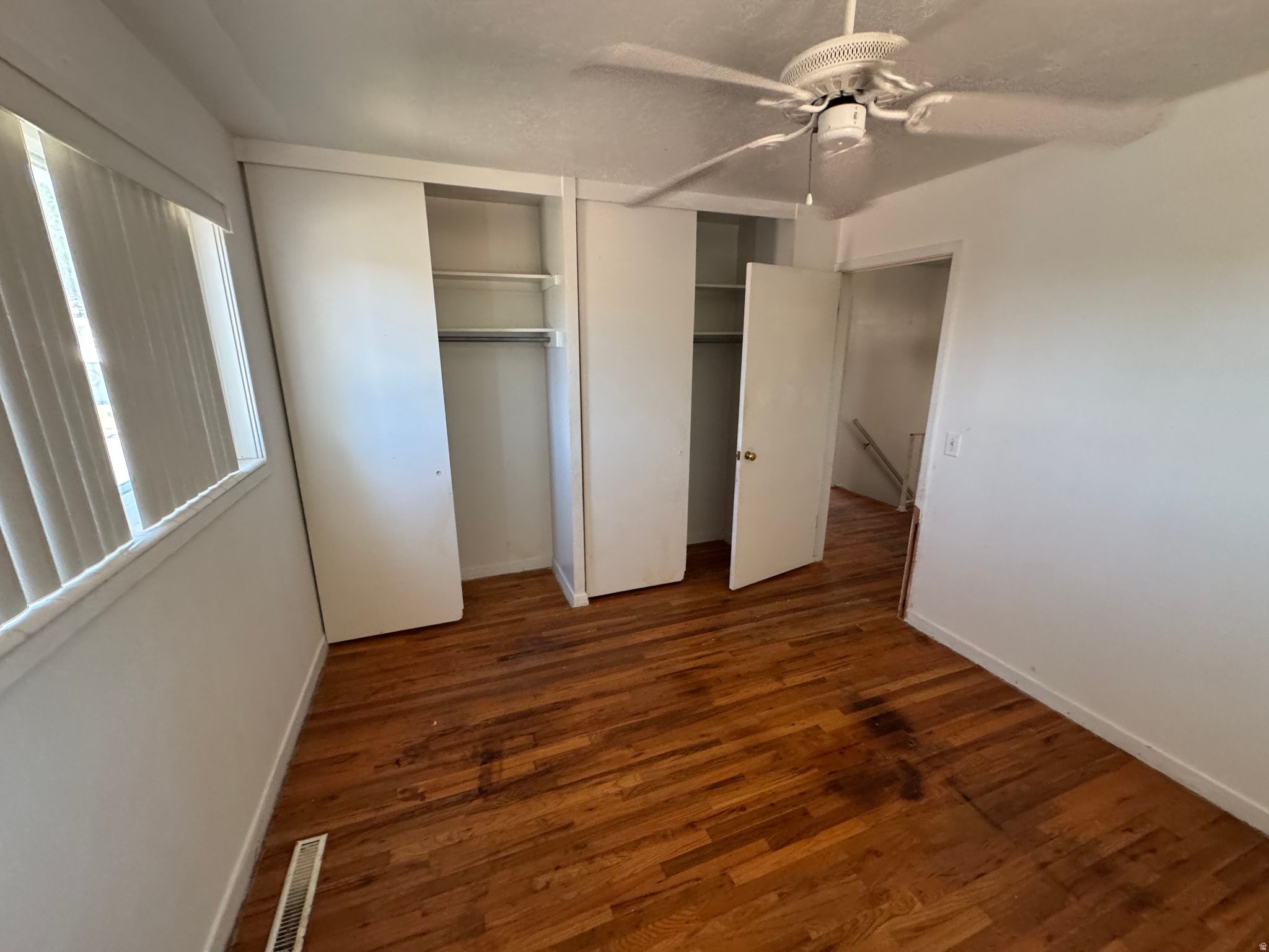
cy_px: 476
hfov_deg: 102.1
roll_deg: +1.3
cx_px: 634
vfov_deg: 85.7
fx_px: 513
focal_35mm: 14
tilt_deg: -11.2
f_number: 2.2
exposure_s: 1/76
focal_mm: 2.22
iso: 320
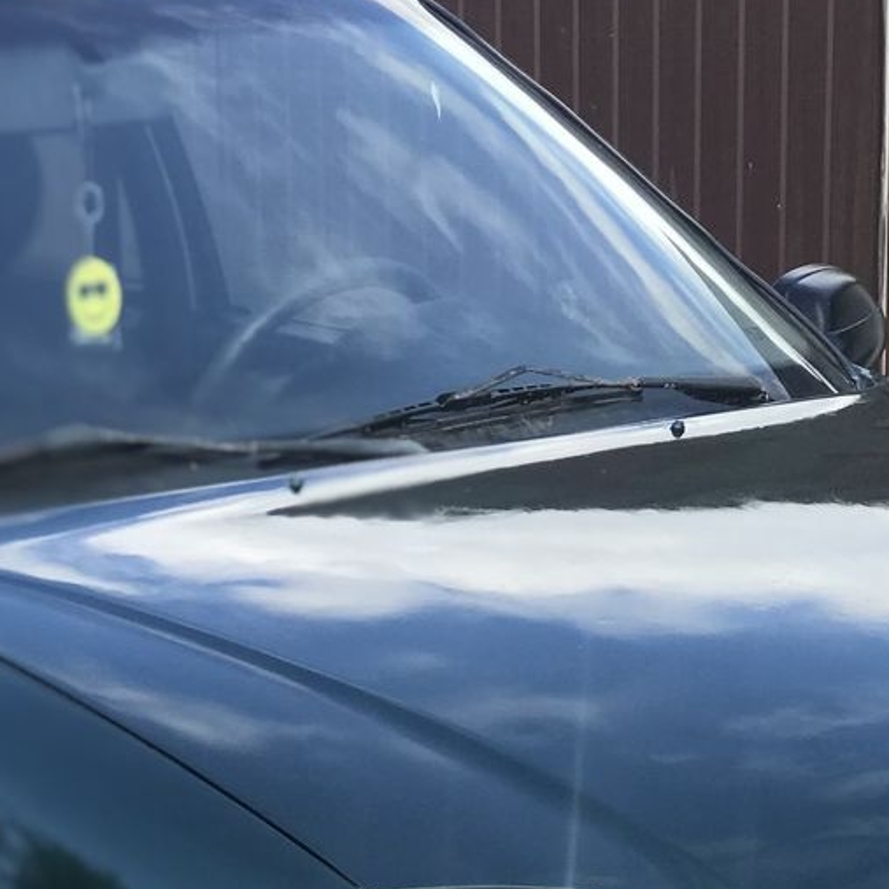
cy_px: 1245
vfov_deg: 10.7
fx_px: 4620
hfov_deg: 11.0
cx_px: 421
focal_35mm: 159
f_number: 2.8
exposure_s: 1/193
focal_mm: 6.6
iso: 20
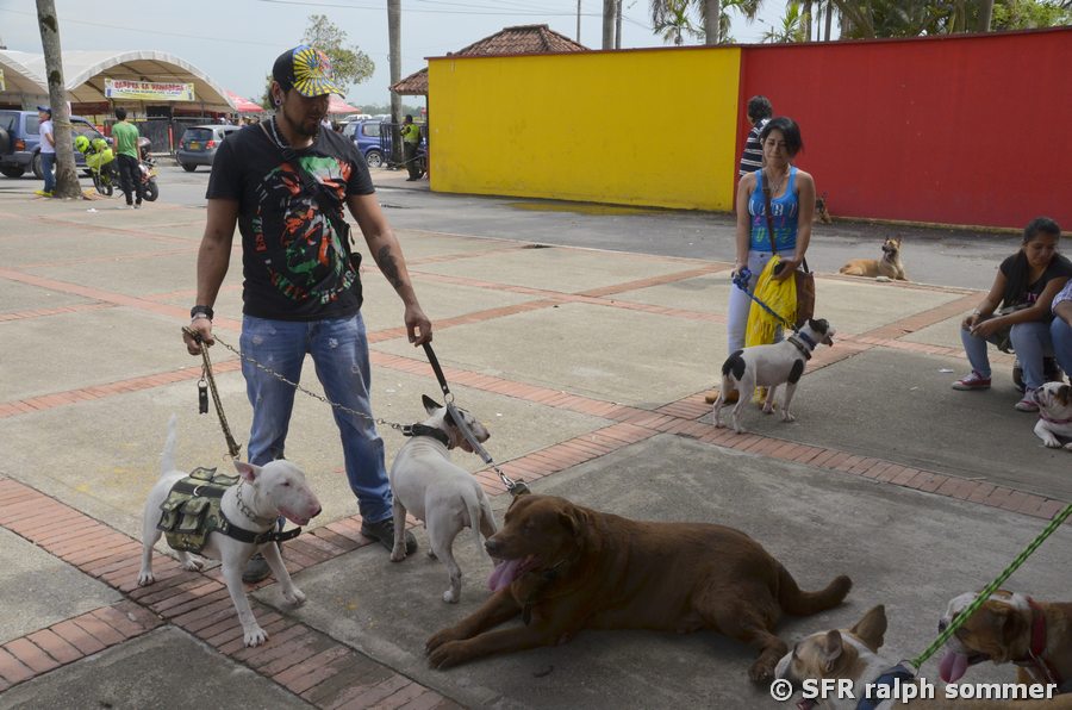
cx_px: 536
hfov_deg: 57.3
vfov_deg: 39.8
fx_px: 981
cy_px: 355
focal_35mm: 33
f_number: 13
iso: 640
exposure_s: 1/640
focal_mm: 22
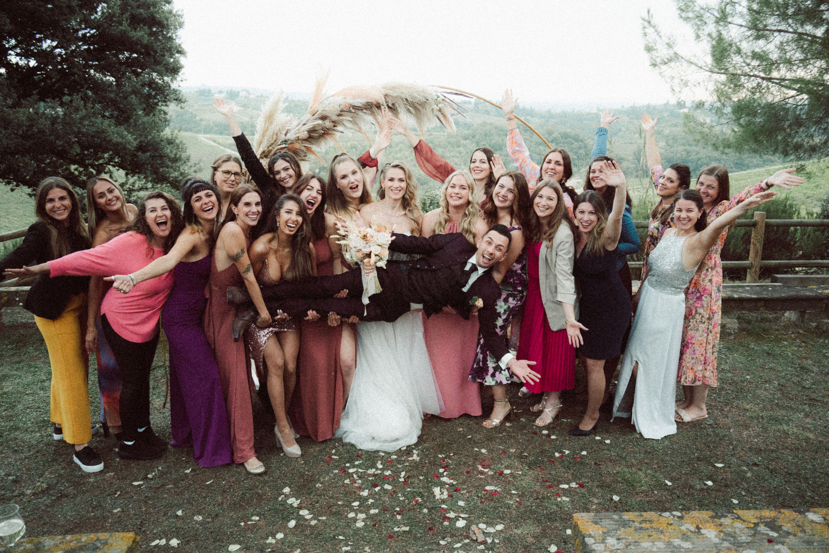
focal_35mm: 28
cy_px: 276
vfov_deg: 46.4
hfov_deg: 65.5
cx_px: 414
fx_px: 645
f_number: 2.8
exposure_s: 1/160
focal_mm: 28
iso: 1600
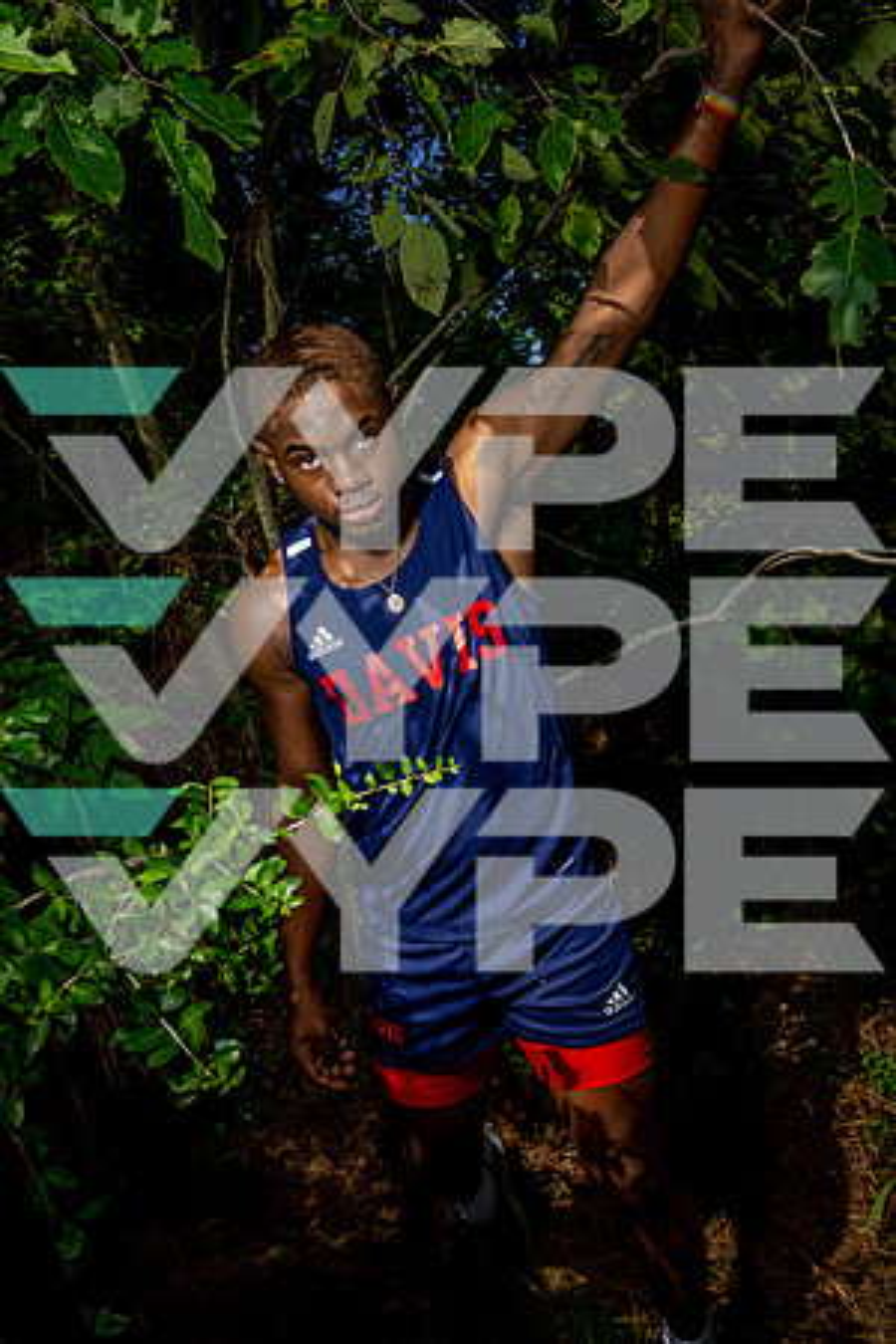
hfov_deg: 45.0
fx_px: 1083
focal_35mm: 29
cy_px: 672
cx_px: 448
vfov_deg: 63.7
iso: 100
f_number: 7.1
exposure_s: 1/125
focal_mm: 29
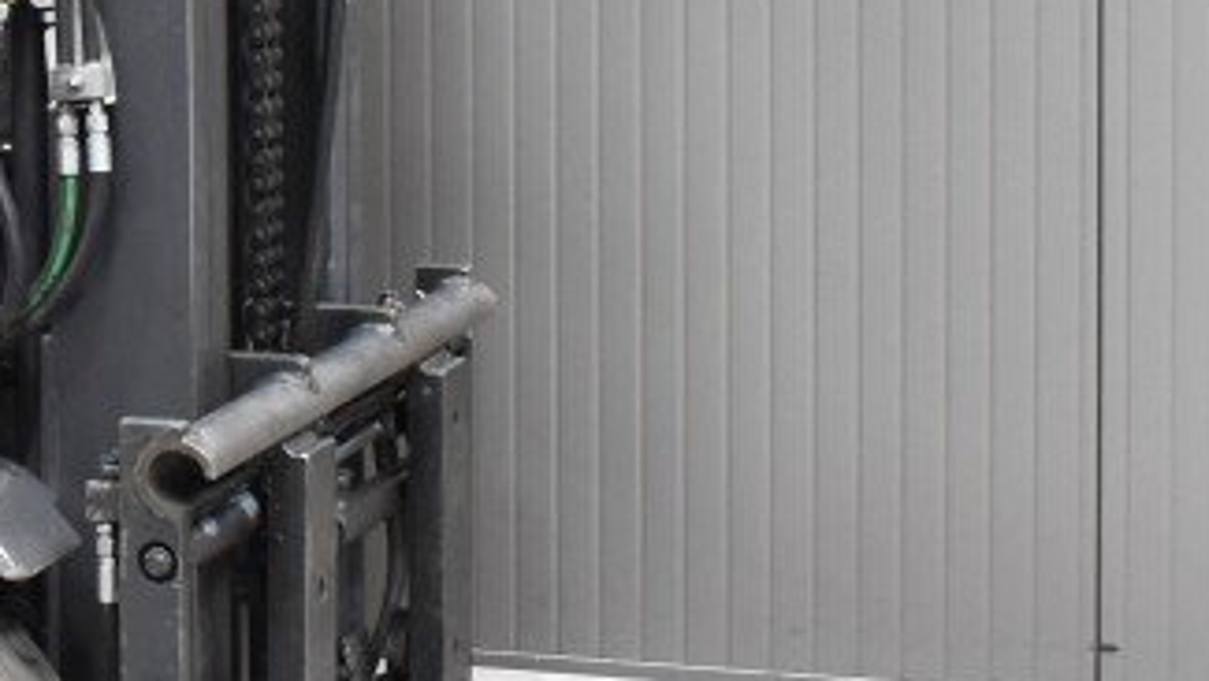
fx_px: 4647
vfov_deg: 8.3
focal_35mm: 145
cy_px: -201
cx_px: -346
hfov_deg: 14.2
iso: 1600
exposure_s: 1/30
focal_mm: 25
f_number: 5.6
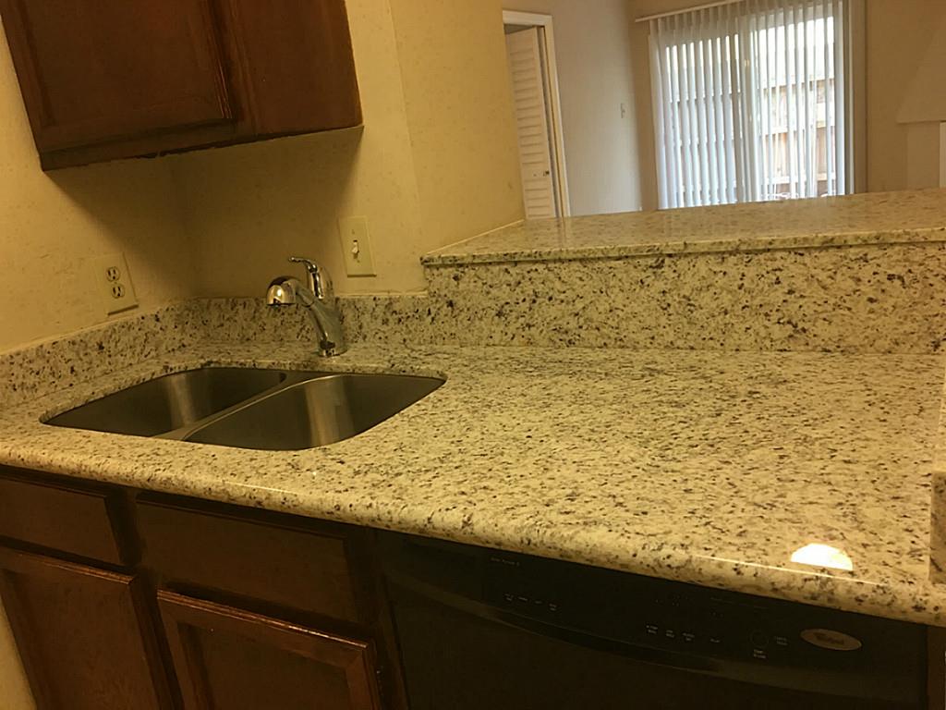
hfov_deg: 61.7
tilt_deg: -14.8
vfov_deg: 48.2
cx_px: 473
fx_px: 793
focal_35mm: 29
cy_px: 355
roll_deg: +8.1
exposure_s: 1/30
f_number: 2.2
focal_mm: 4.15
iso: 100
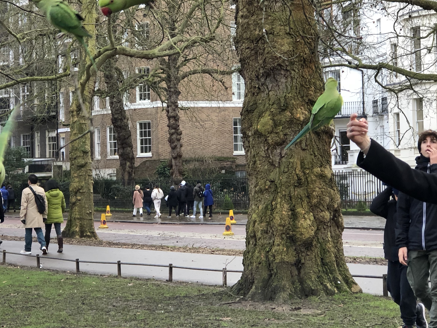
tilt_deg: +2.8
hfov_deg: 20.0
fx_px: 1237
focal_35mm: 98
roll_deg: +0.8
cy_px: 110
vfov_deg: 15.1
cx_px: 176
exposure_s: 1/120
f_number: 2.8
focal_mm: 6.6
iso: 100
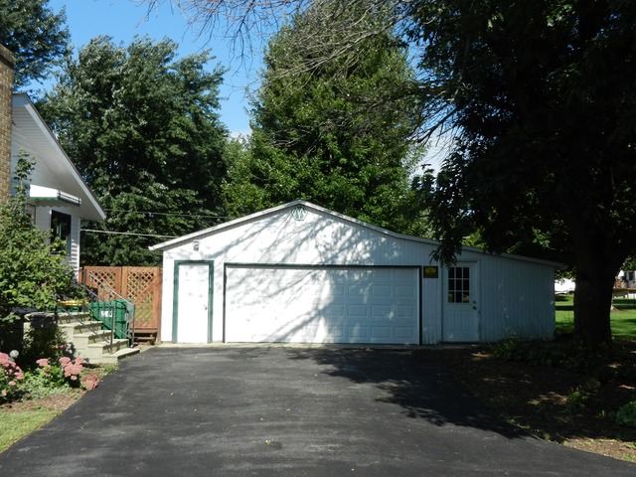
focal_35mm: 33
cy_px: 238
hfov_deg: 55.4
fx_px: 606
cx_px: 318
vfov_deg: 42.9
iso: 160
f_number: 3.8
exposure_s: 1/1000
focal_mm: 5.9
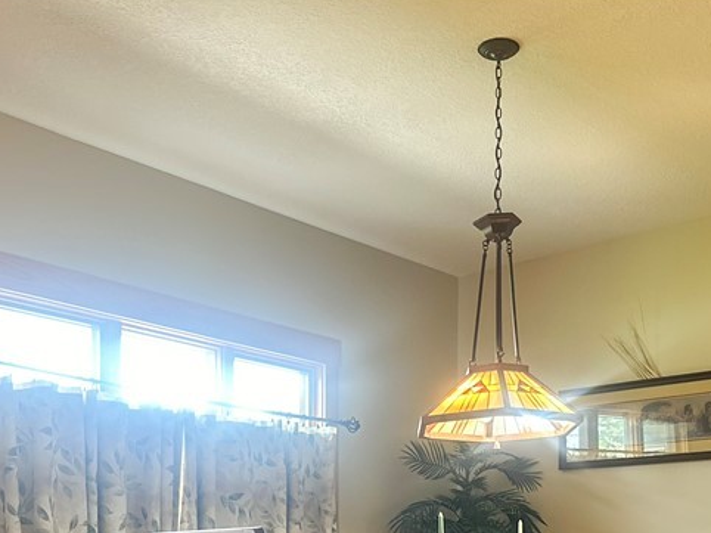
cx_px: 401
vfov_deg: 26.7
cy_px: 557
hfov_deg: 37.4
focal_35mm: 51
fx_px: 1047
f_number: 1.8
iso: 320
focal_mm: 6.86
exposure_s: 1/60
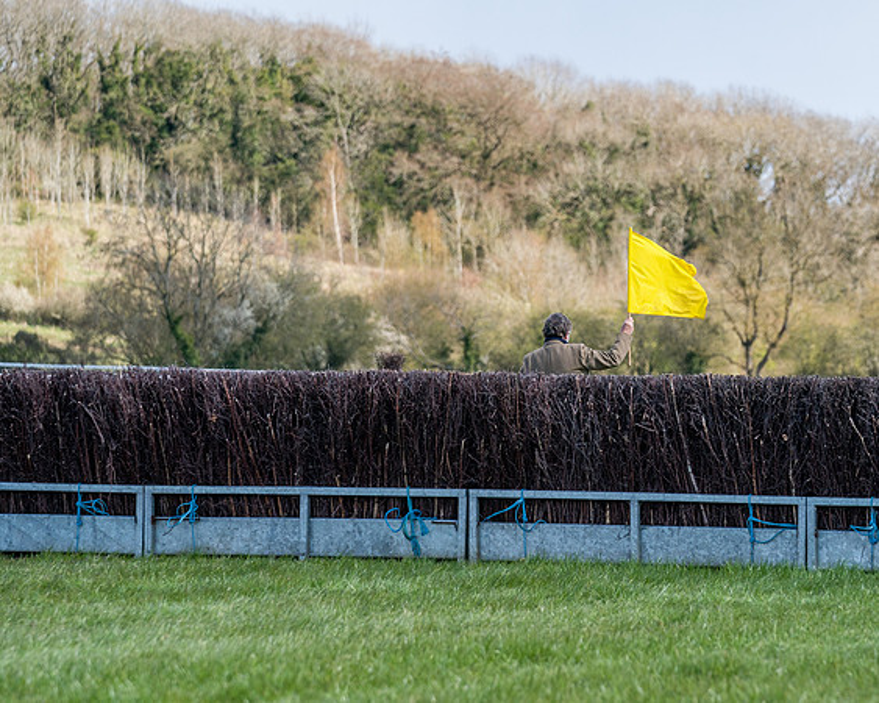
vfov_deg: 7.9
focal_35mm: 195
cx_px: 533
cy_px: 321
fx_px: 5060
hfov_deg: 9.9
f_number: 4
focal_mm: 143
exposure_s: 1/2000
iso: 400
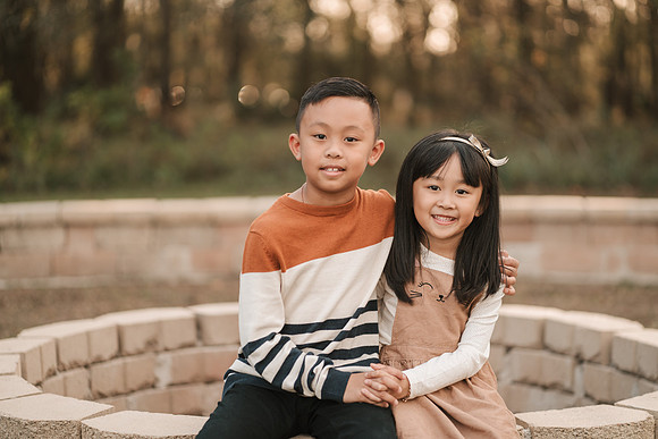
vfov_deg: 16.1
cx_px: 329
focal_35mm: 85
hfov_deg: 23.9
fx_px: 1554
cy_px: 220
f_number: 2
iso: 160
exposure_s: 1/500
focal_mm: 85
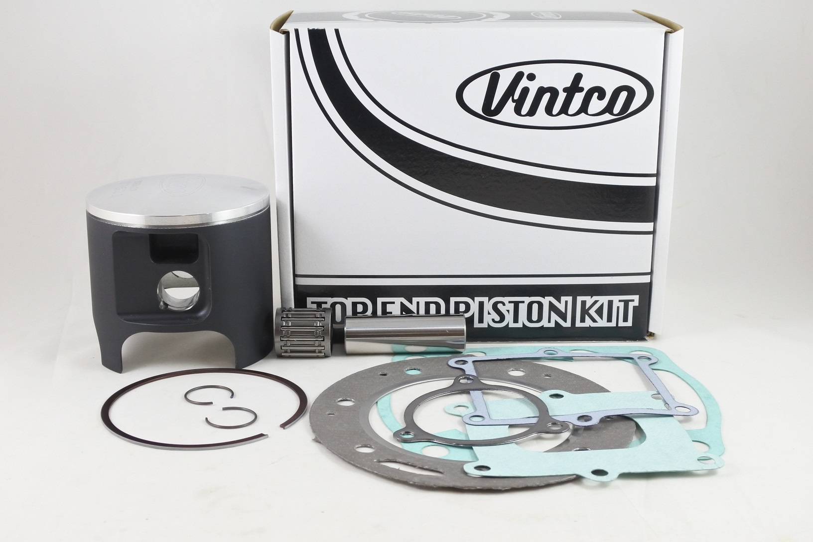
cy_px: 271
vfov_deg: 35.1
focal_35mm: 38
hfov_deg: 50.7
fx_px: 858
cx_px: 406
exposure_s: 1/125
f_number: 4
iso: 560
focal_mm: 14.3
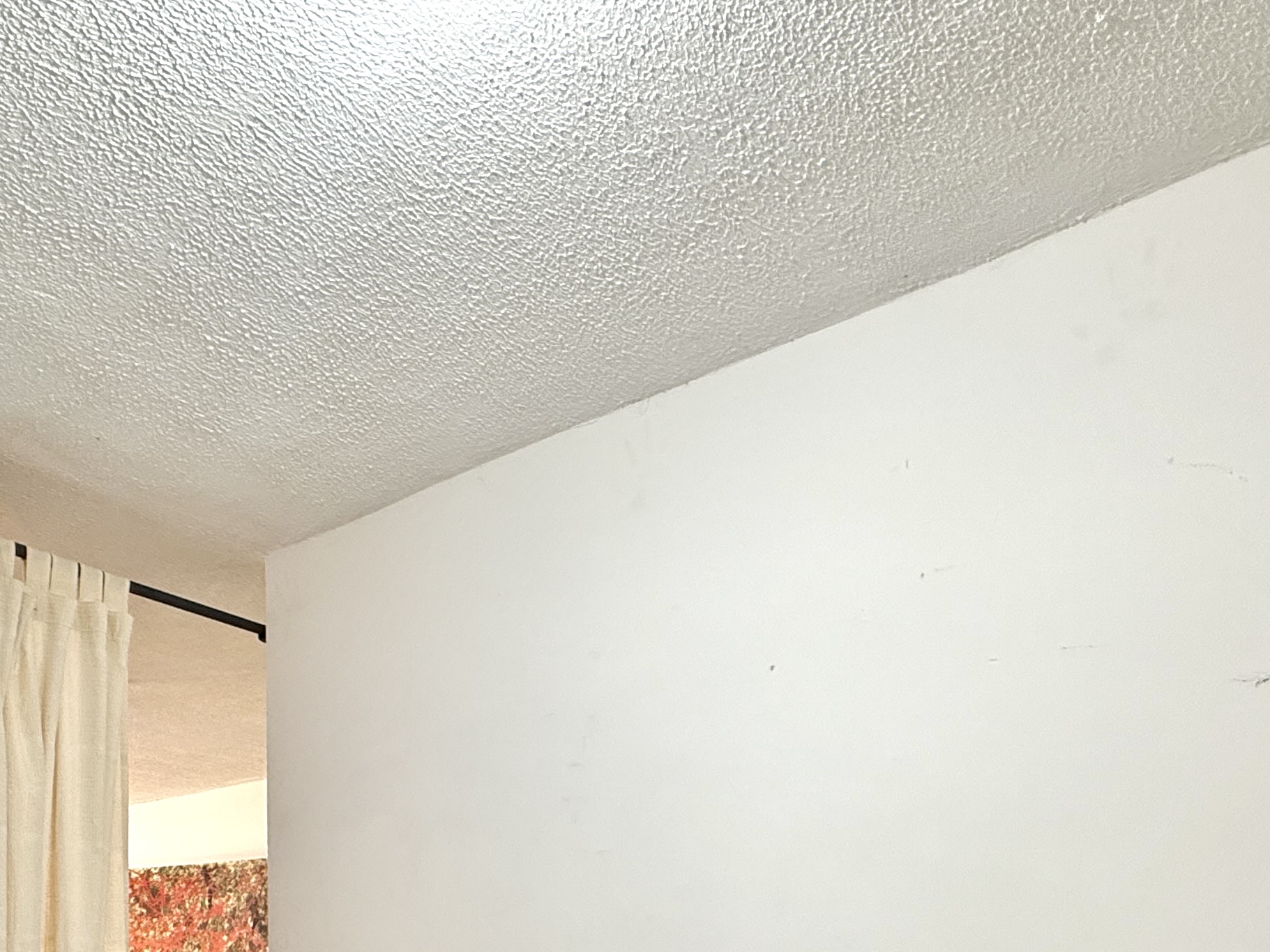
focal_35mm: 31
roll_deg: +0.1
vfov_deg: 38.5
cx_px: 505
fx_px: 1137
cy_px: 1021
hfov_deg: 57.9
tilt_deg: -1.0
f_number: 2.2
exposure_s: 1/60
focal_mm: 2.22
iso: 400
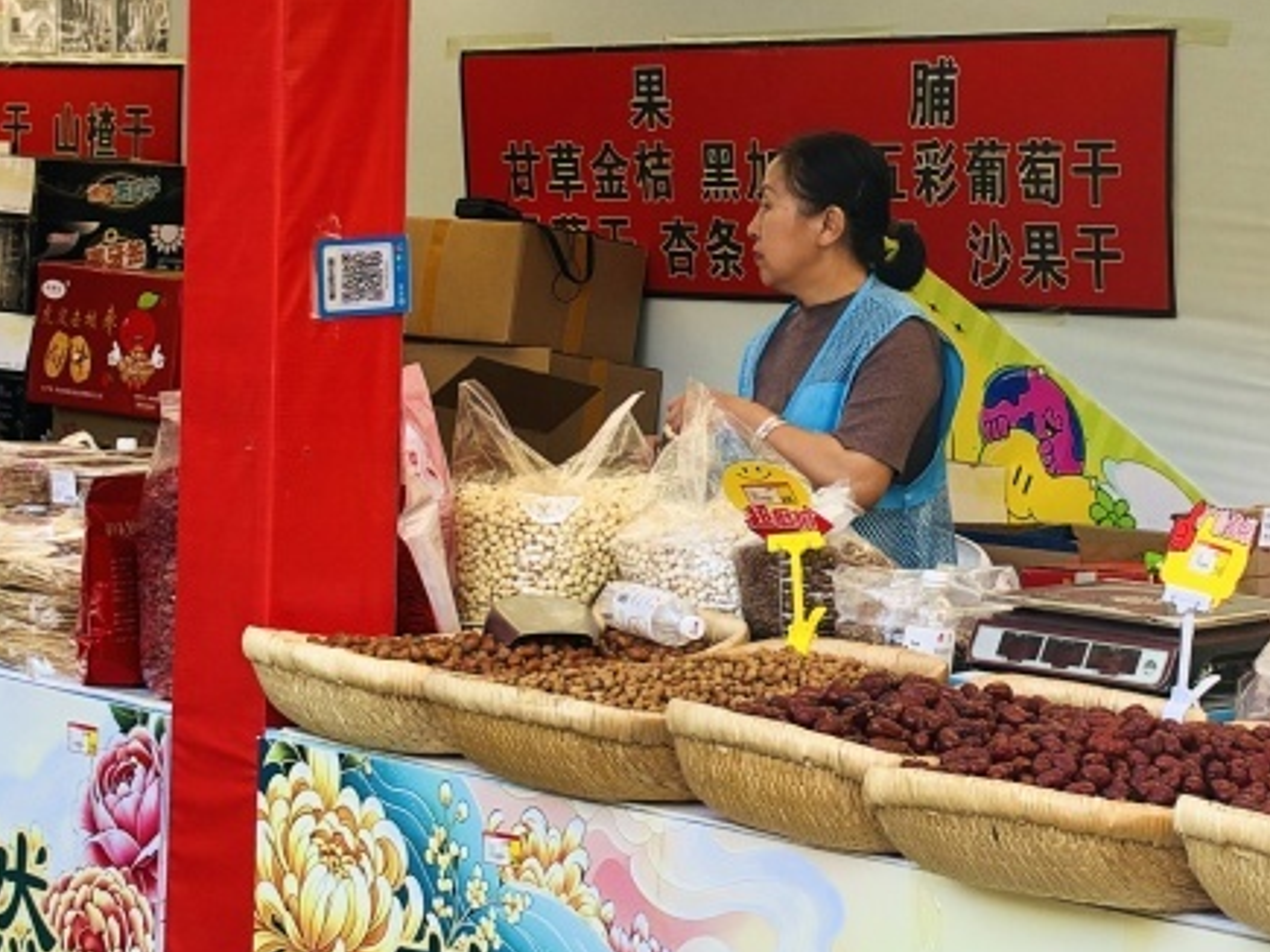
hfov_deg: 17.3
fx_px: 4145
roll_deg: +0.3
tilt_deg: -1.7
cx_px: 966
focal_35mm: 113
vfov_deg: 13.0
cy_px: 123
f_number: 1.8
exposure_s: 1/584
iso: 100
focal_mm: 6.93
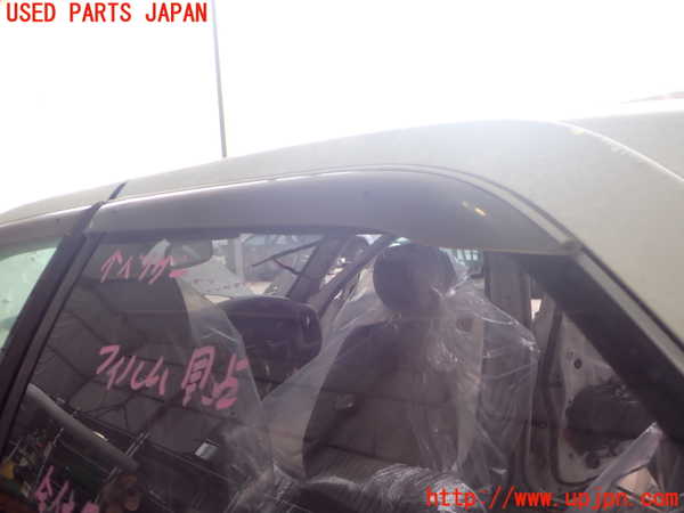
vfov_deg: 46.8
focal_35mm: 30
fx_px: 593
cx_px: 342
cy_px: 256
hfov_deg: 60.0
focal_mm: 5.4
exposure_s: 1/125
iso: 100
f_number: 2.3
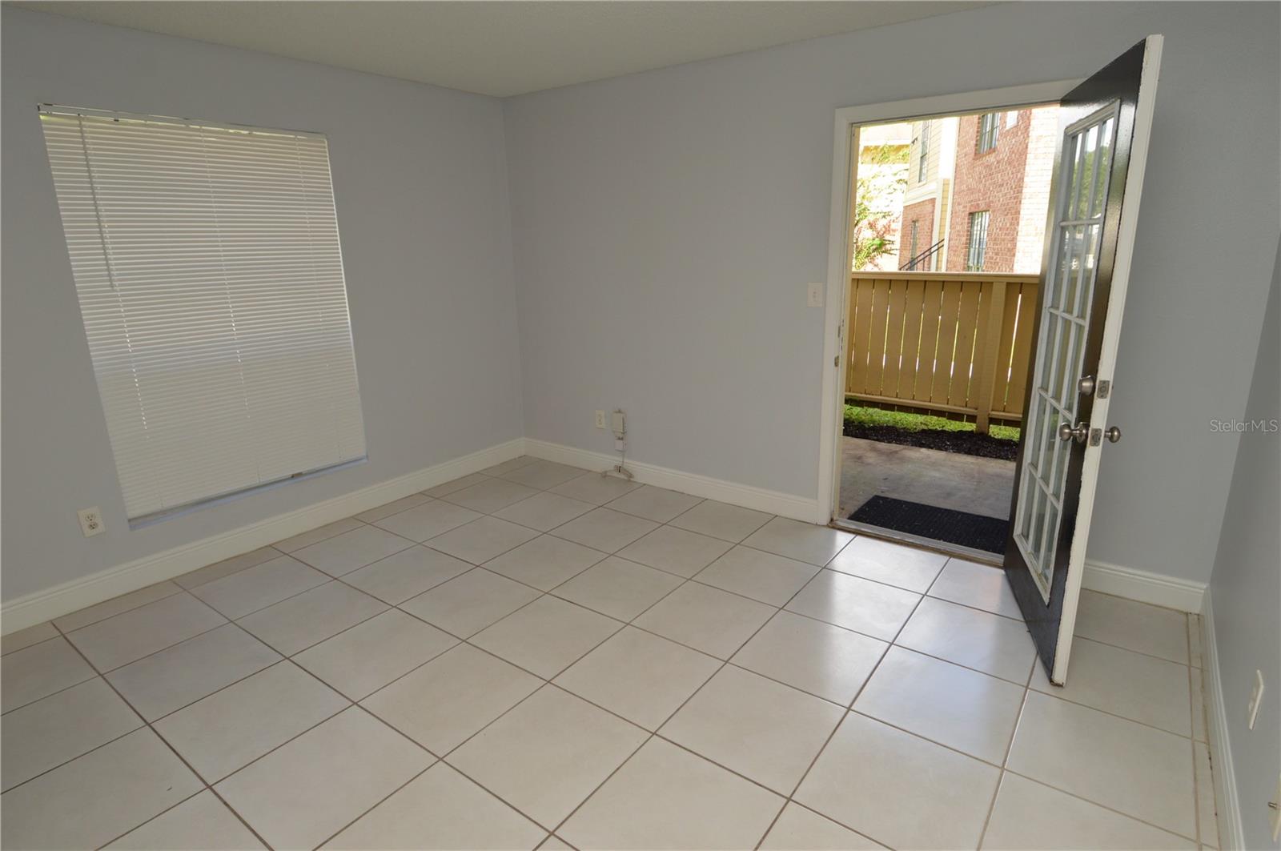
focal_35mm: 18
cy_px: 426
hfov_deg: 90.1
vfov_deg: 67.3
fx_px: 640
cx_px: 640
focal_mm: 12
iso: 220
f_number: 5.6
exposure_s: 1/125
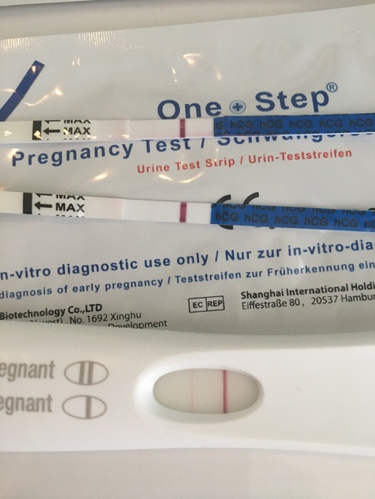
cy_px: 250
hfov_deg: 48.2
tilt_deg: -78.3
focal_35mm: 29
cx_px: 188
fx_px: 419
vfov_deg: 61.7
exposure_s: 1/30
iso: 64
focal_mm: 4.15
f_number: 2.2
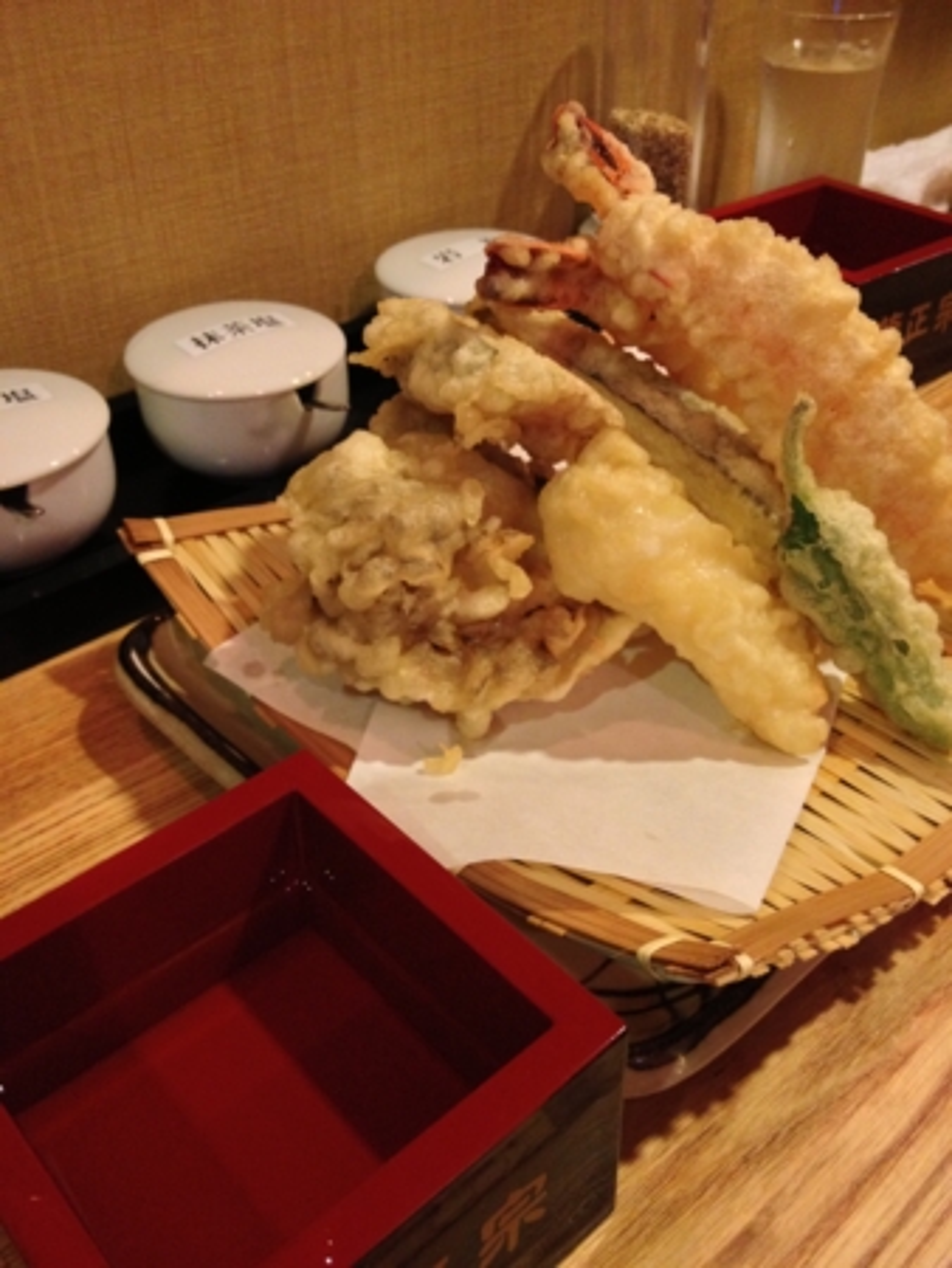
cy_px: 634
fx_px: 1282
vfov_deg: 52.6
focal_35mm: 35
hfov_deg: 40.7
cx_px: 476
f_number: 2.4
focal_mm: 4.28
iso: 320
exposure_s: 1/20
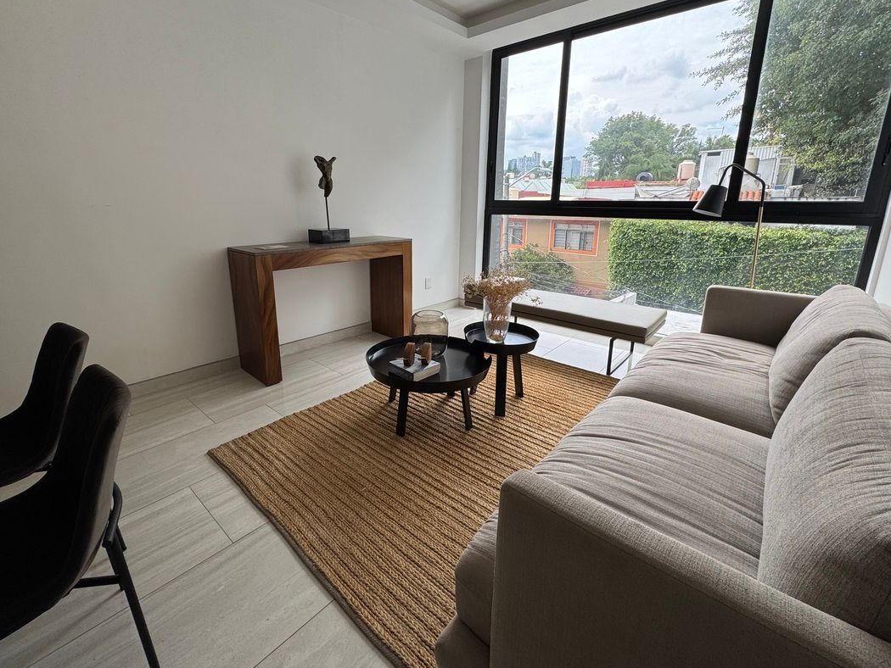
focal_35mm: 16
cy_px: 294
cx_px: 414
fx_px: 412
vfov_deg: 77.8
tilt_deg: -11.3
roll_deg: -0.4
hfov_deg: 94.3
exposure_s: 1/352
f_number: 2.2
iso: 40
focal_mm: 2.22
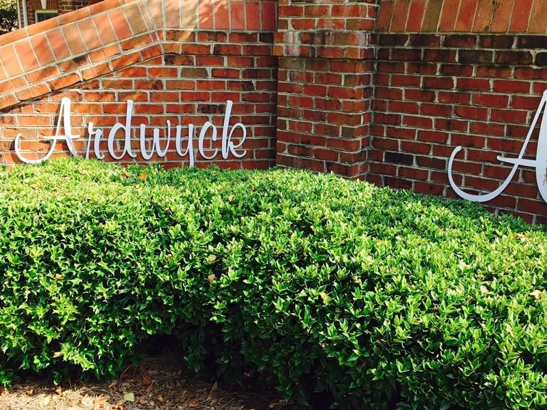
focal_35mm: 37
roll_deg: -2.4
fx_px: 585
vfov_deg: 38.6
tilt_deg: -16.0
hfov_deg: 50.1
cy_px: 194
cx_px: 282
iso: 32
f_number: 2.2
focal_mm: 4.15
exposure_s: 1/465
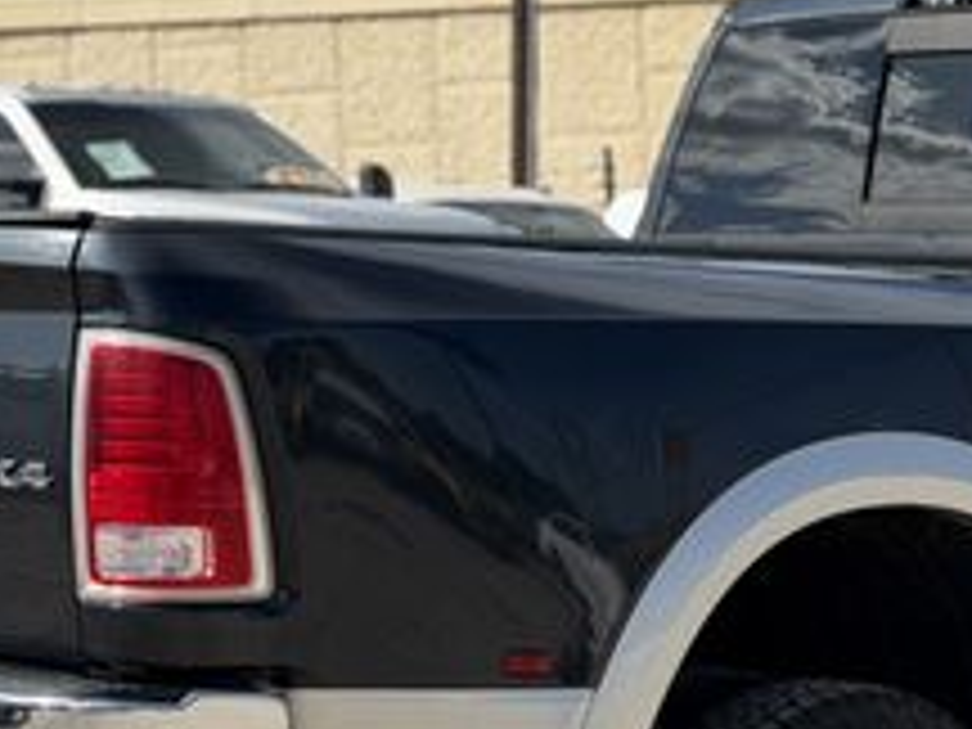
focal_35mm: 142
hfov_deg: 13.8
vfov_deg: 10.4
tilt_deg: -5.7
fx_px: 3987
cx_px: 810
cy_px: 513
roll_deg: +1.7
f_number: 1.78
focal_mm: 6.76
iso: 64
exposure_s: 1/6024
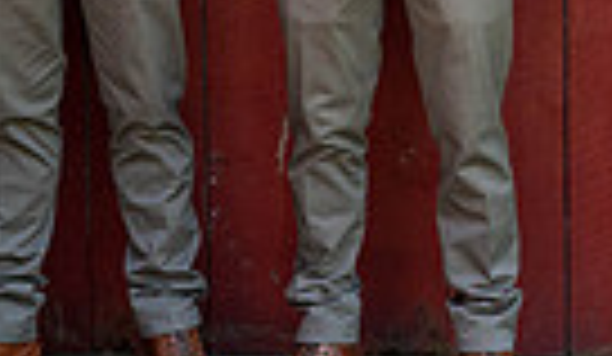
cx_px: 938
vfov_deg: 7.1
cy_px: -168
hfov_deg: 11.8
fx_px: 2830
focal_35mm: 173
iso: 280
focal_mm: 32.5
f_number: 4
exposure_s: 1/250
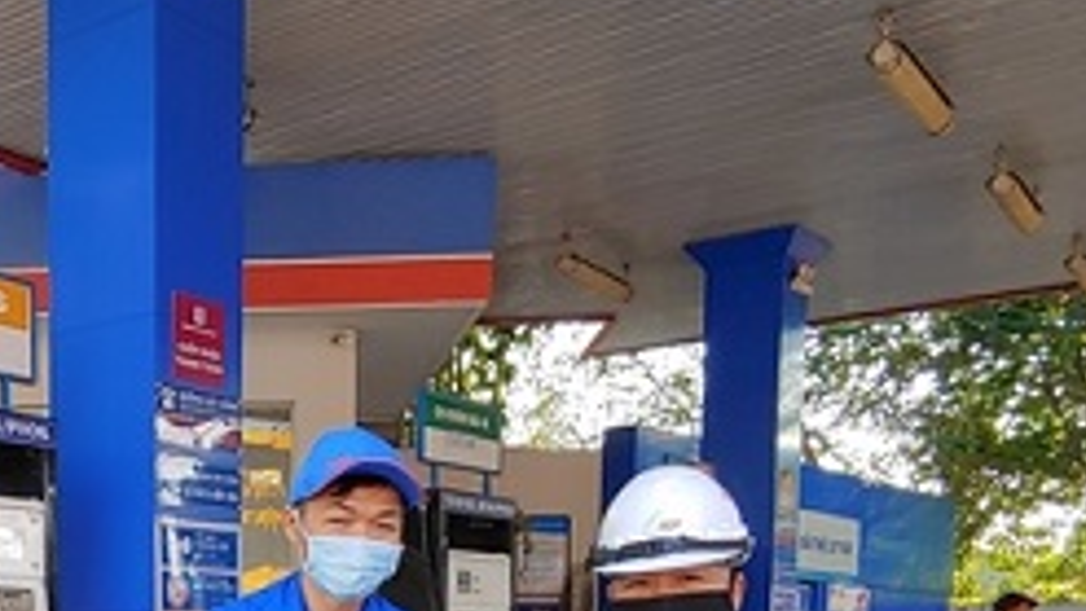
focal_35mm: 50
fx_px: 1440
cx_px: 79
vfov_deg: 21.3
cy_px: 826
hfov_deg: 38.1
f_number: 1.9
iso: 50
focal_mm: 2.18
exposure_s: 1/120
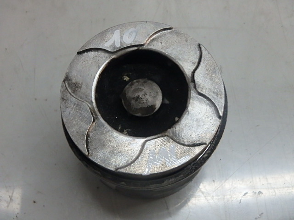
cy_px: 110
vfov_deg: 29.7
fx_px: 416
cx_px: 147
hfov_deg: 38.9
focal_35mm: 49
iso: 640
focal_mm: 8.7
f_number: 5.2
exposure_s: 1/100
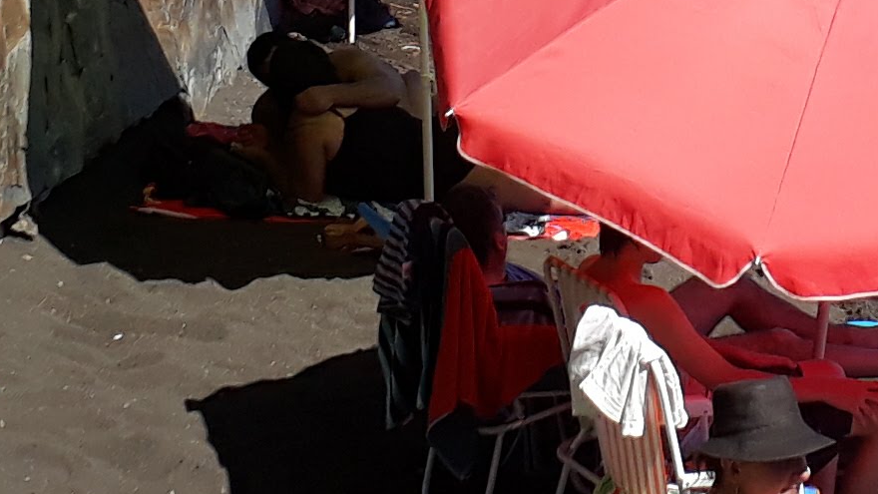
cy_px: -474
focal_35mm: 138
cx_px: 901
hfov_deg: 15.3
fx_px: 3213
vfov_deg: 8.4
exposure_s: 1/1761
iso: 40
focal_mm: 3.6
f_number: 1.9
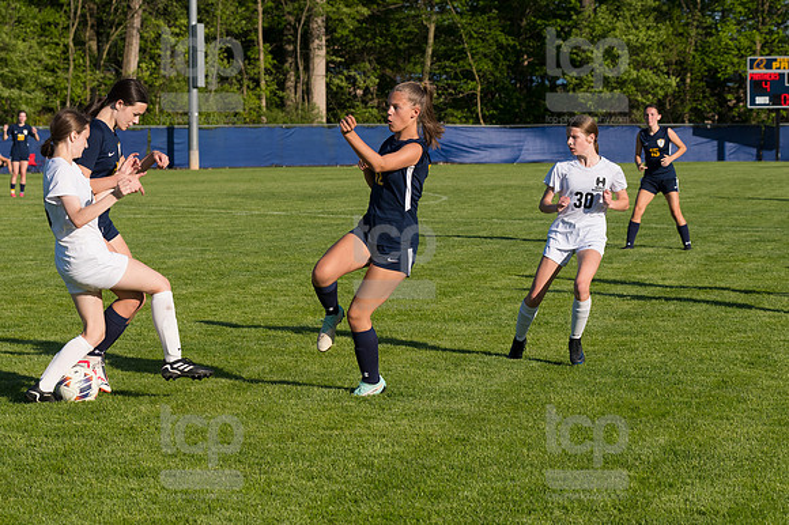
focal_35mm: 117
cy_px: 262
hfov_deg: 17.5
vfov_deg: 11.7
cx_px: 394
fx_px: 2563
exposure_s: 1/1600
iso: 250
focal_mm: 78
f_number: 5.6
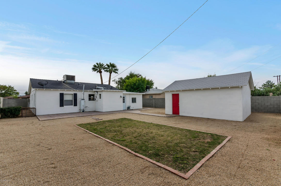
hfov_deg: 100.5
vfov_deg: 77.1
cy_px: 93
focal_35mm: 15
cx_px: 140
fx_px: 117
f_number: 11
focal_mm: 10
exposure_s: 1/500
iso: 250
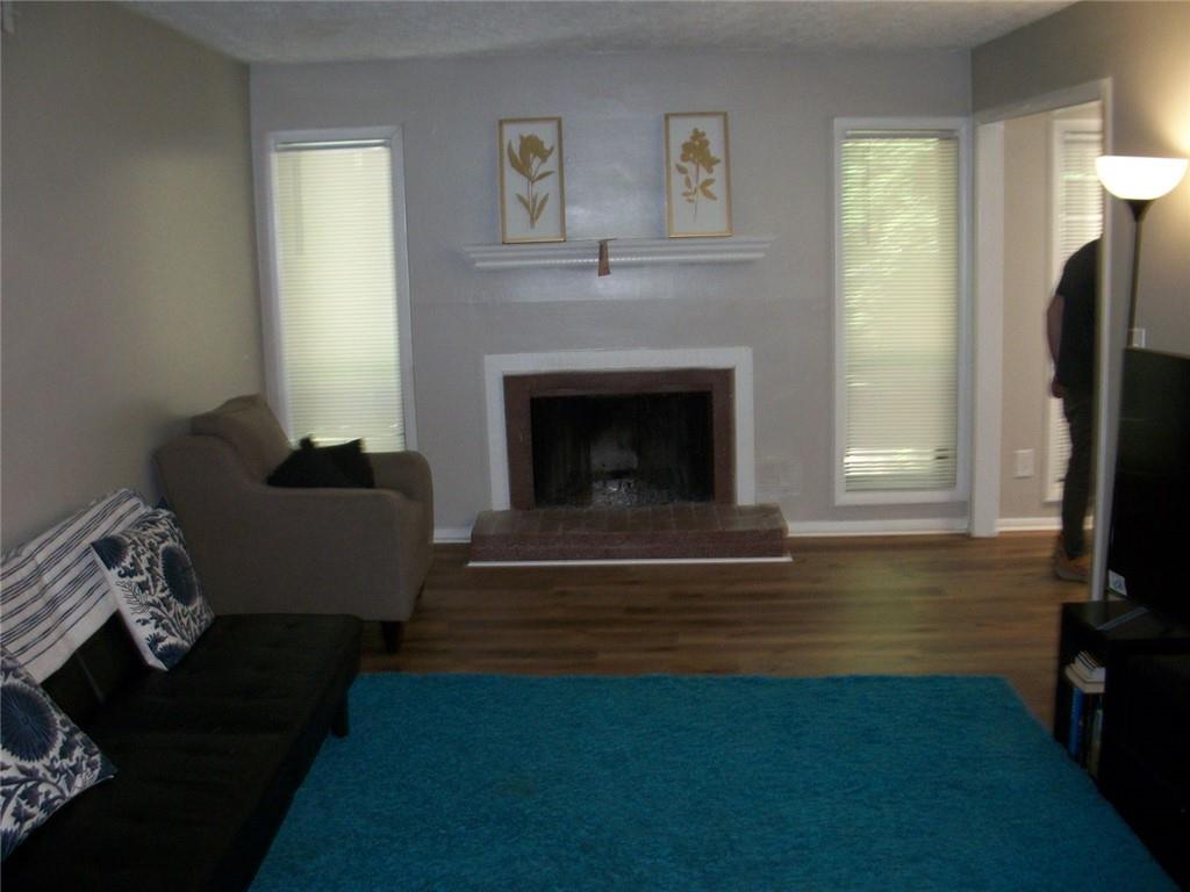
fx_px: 1203
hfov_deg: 52.6
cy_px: 446
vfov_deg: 40.7
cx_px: 595
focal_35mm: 35
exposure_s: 1/30
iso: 160
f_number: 3.1
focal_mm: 6.3
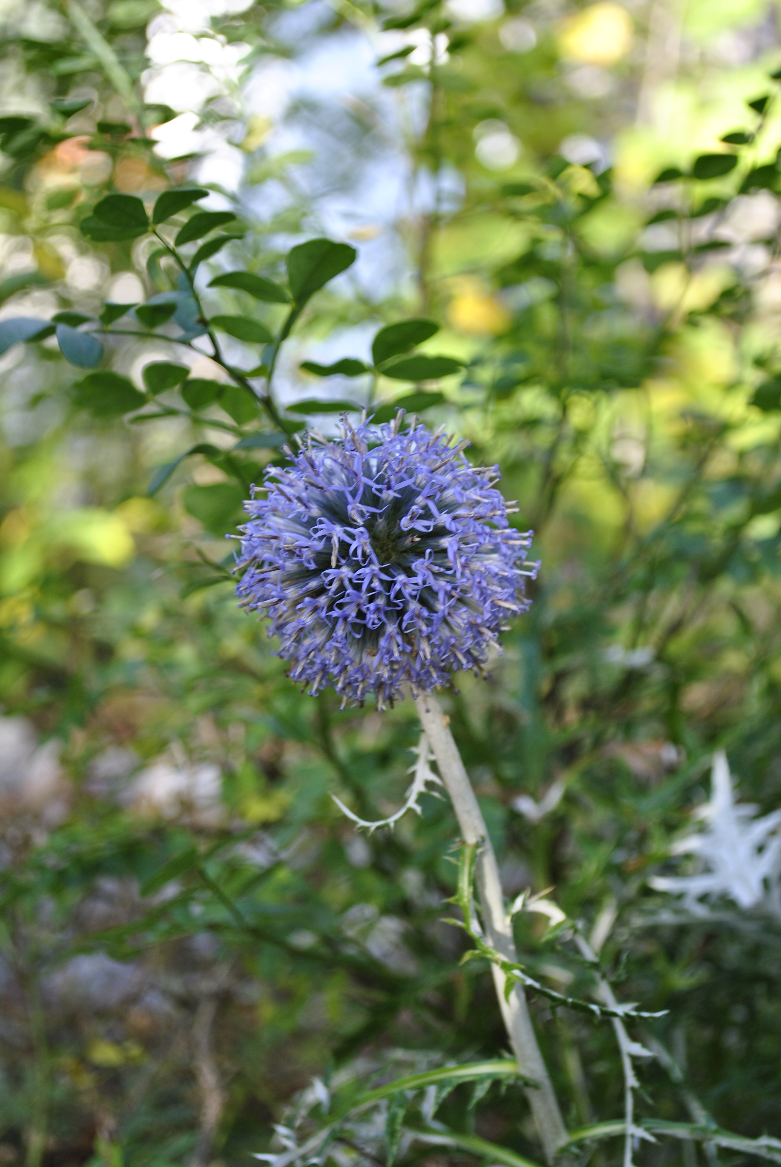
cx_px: 390
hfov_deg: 21.6
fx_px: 2044
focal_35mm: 63
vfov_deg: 31.9
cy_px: 584
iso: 100
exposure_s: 1/40
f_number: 5.3
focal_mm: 42
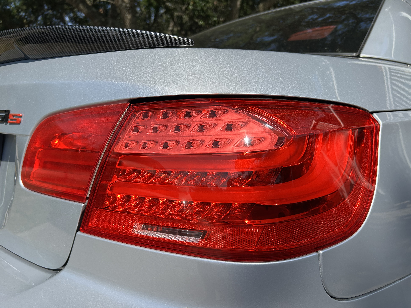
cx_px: 200
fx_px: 321
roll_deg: +2.2
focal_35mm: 27
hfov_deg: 65.3
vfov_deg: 51.4
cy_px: 153
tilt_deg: -8.9
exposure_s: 1/3257
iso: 50
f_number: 1.5
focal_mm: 5.7
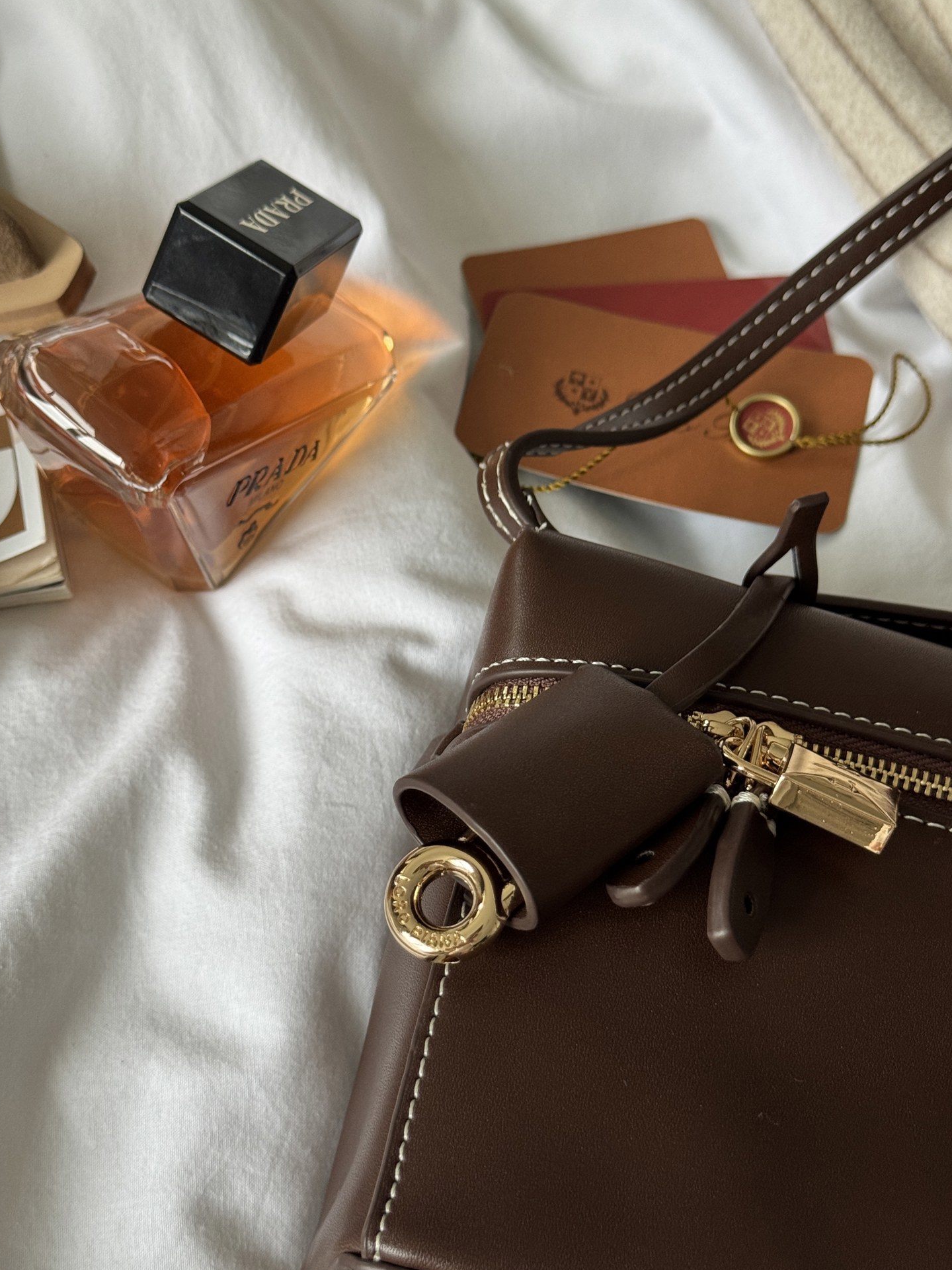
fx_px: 1833
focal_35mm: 50
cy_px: 658
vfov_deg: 38.2
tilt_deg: -62.8
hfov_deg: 29.1
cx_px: 465
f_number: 1.78
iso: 100
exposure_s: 1/70
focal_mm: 6.76
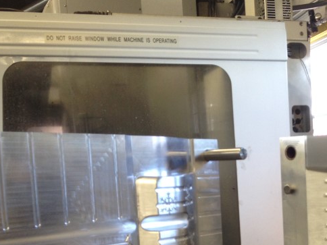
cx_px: 295
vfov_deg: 19.4
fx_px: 699
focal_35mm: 74
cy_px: 240
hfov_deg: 25.5
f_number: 2.4
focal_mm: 4.28
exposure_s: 1/20
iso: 80
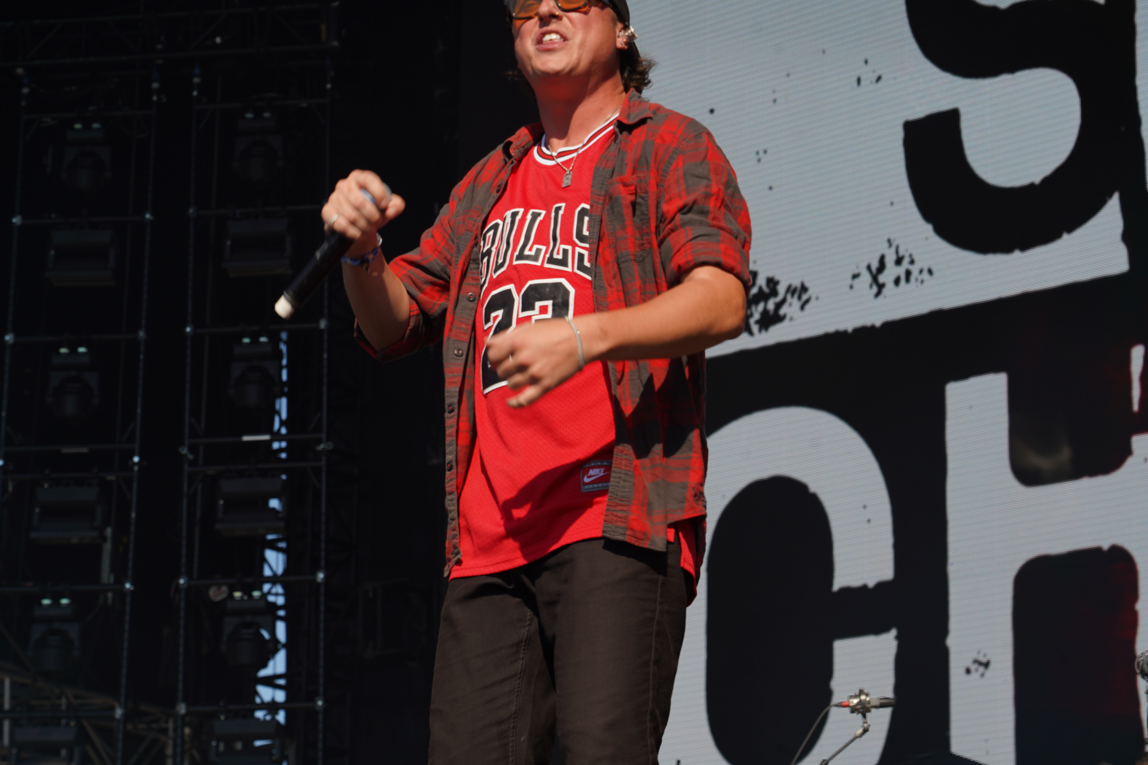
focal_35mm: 105
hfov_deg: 19.5
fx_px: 3348
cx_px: 574
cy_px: 382
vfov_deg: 13.0
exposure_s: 1/400
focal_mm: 105
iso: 100
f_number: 8
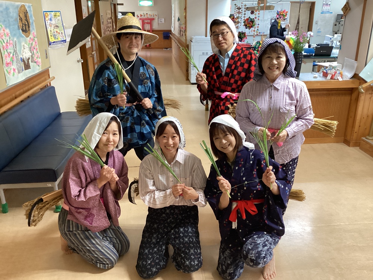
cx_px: 186
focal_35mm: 31
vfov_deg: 45.4
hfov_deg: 58.4
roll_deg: -0.6
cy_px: 140
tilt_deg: -20.6
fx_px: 334
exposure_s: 1/60
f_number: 2.4
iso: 320
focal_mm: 3.3
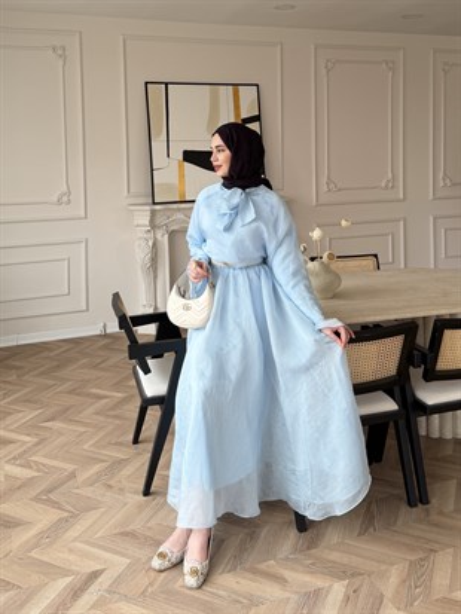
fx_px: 426
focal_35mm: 24
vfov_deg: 71.6
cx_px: 230
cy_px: 307
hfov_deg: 56.8
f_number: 1.78
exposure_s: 1/221
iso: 64
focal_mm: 6.76
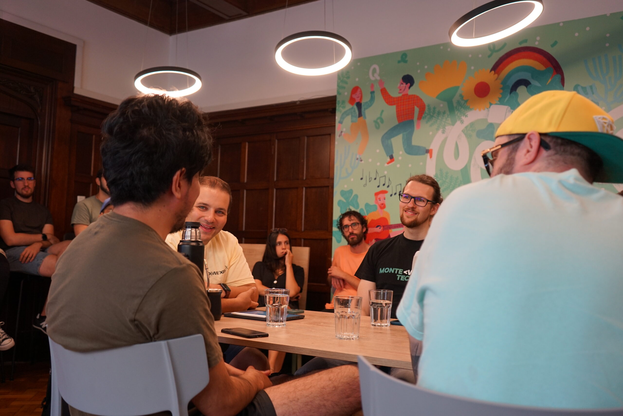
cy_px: 208
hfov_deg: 55.8
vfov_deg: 38.9
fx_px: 588
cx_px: 312
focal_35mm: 34
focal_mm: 34
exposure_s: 1/160
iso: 800
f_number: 4
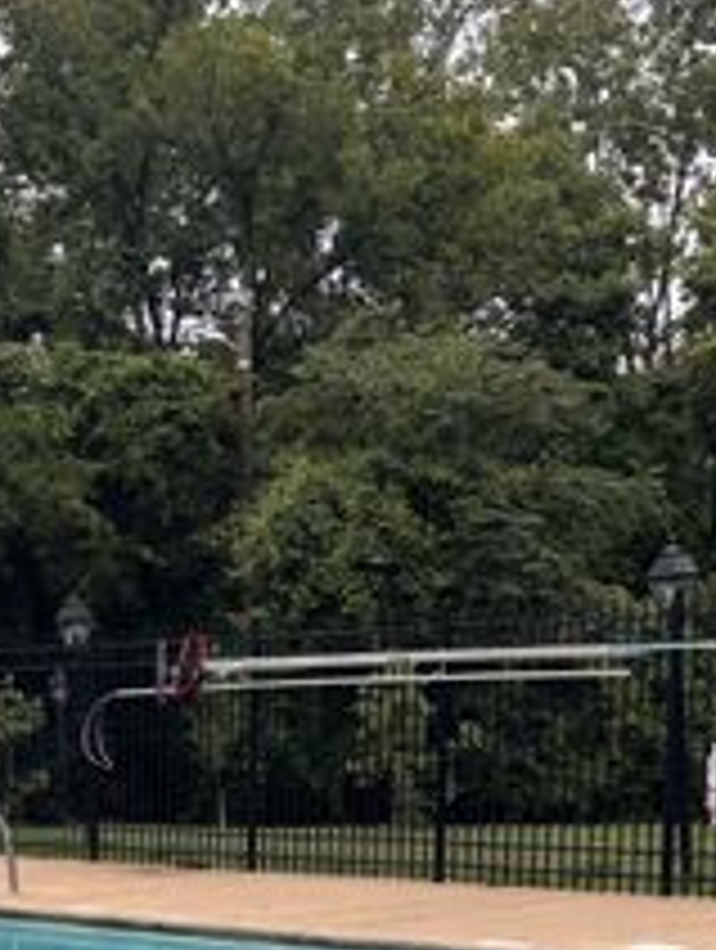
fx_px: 2255
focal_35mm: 82
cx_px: 171
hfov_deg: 17.9
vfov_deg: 22.8
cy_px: 957
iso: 50
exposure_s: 1/1912
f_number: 1.6
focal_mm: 5.96
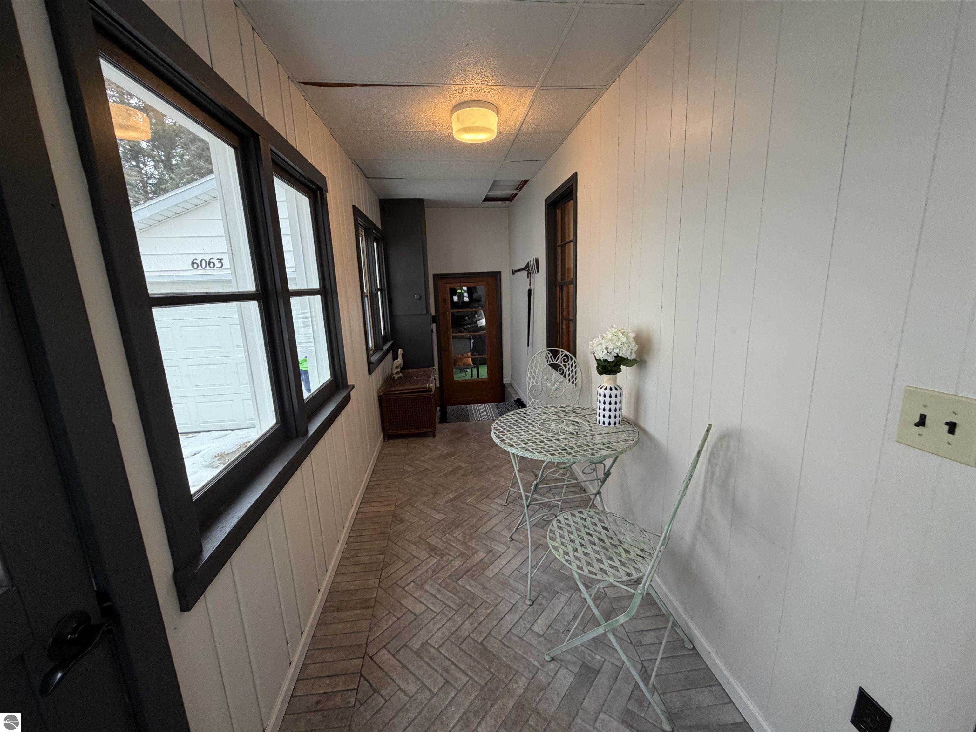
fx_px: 395
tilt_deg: -12.6
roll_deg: +2.5
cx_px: 488
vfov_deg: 85.7
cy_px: 366
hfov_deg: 102.1
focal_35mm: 14
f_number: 2.2
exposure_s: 1/60
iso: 200
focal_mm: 2.22
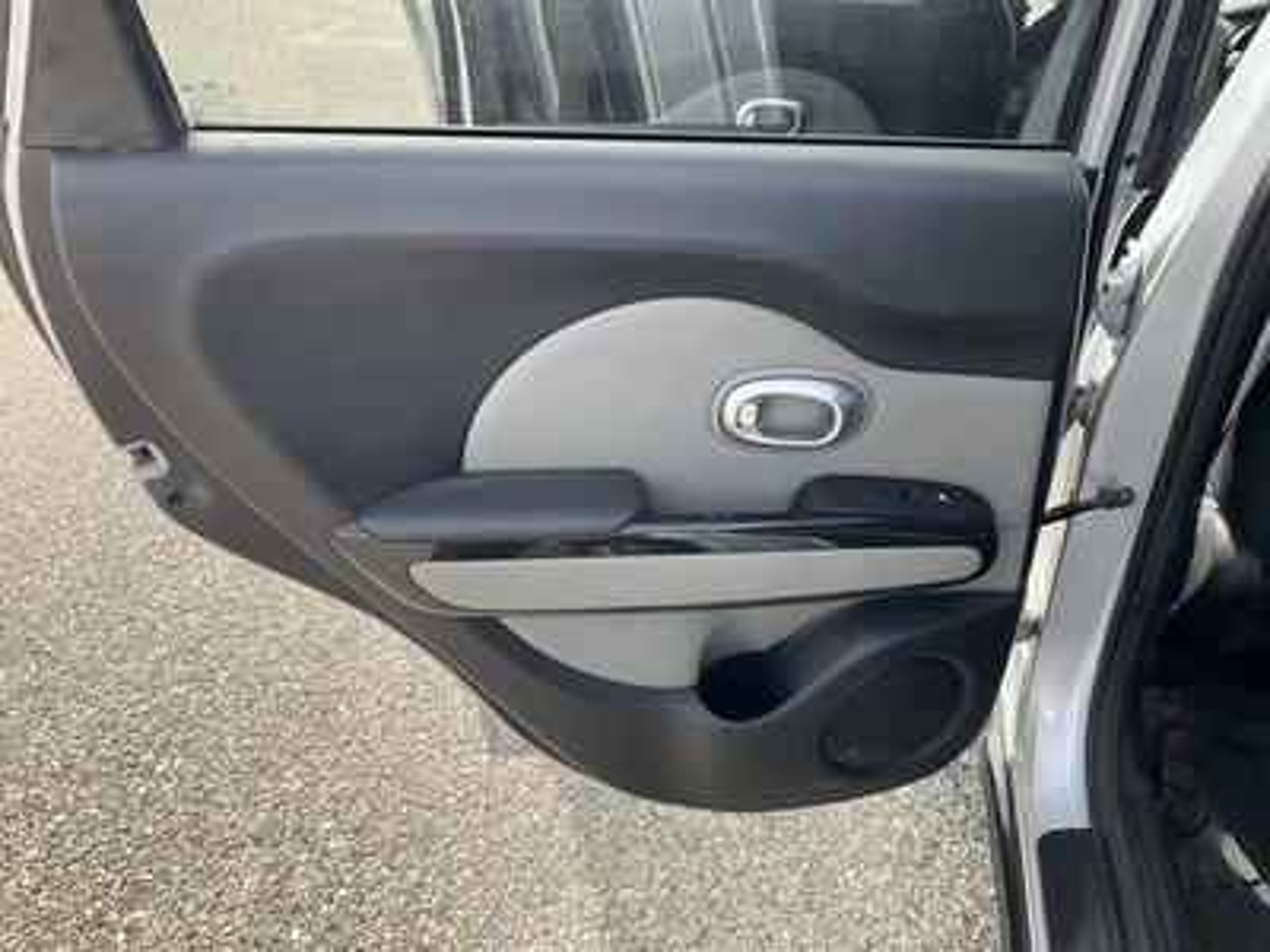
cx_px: 635
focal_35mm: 29
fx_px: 1064
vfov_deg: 48.2
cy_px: 476
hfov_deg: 61.7
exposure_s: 1/255
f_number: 1.8
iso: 25
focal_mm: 3
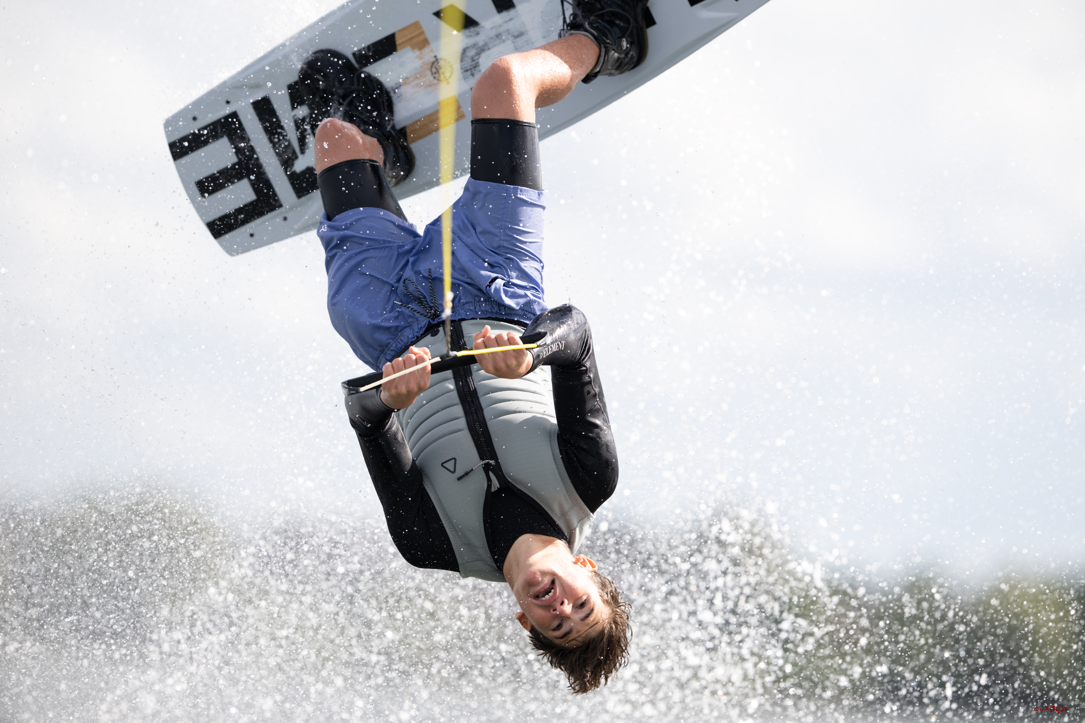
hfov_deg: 5.2
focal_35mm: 400
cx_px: 542
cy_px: 362
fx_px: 12055
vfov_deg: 3.4
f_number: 4
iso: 320
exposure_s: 1/2500
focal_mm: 400
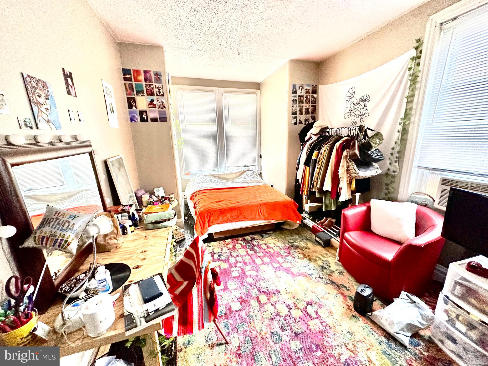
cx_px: 244
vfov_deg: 85.7
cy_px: 183
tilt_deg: -13.4
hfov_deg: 102.1
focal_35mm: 14
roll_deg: +1.0
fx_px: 197
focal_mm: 2.22
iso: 250
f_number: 2.2
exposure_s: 1/99
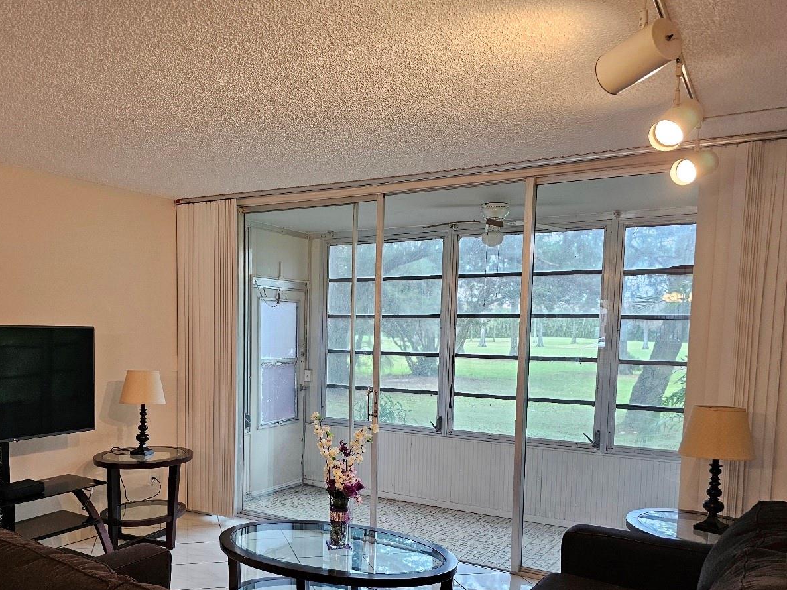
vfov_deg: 44.7
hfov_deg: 57.8
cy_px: 396
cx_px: 310
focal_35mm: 31
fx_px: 705
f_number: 1.7
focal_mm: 6.3
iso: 250
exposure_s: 1/120
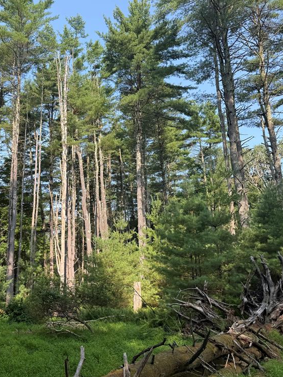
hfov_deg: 40.9
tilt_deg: +16.2
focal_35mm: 33
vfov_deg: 55.3
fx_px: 360
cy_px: 186
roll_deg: -0.5
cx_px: 50
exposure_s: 1/909
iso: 80
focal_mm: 6.76
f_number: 1.78
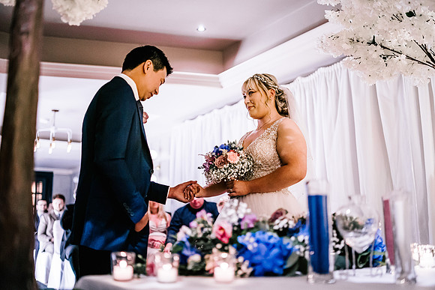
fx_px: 440
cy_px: 145
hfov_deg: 52.6
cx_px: 217
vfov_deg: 36.5
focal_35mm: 36
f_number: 1.4
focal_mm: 35
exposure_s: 1/250
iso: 2000
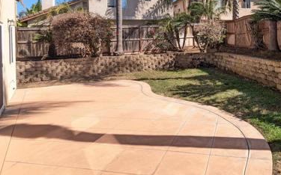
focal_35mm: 29
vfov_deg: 41.5
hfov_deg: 62.8
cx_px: 191
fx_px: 222
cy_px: 38
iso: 50
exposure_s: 1/959
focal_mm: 2.35
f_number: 2.2
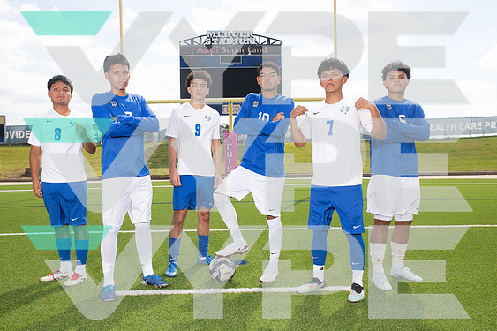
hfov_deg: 57.2
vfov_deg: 39.9
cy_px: 166
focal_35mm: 33
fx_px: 455
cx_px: 248
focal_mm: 32
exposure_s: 1/320
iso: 125
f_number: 7.1
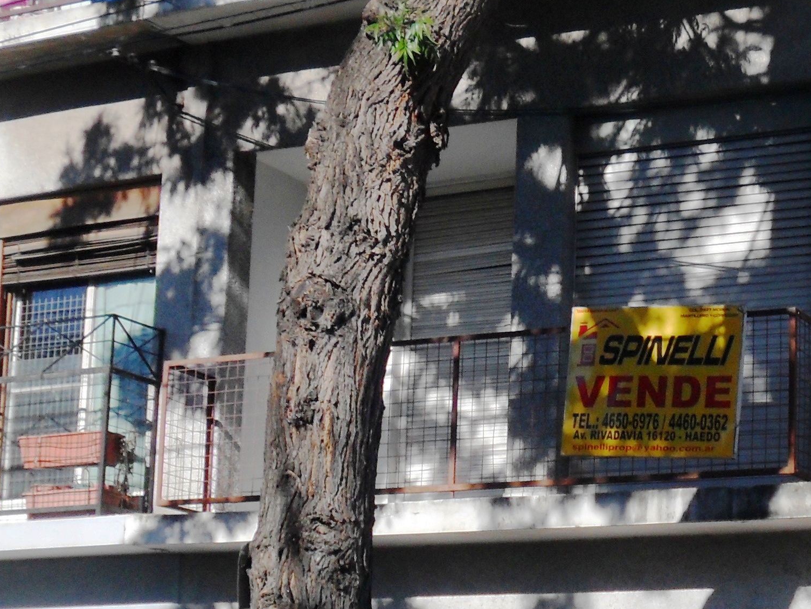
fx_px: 2179
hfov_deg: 20.9
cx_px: 636
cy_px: 442
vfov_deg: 15.8
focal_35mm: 93
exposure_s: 1/180
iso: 80
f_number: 7.6
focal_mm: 6.3
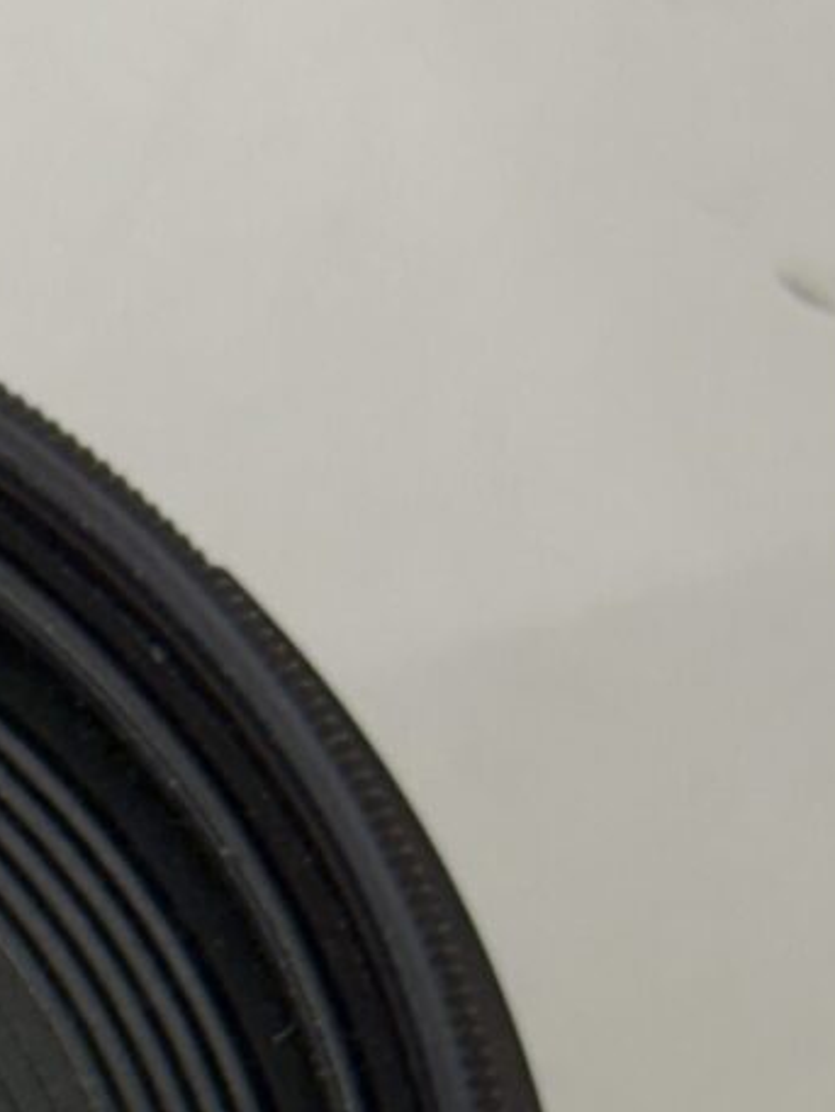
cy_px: 1348
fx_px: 9355
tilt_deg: -72.8
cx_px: -575
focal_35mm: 291
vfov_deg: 6.8
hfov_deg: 5.1
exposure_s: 1/136
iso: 25
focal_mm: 5.96
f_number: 1.6
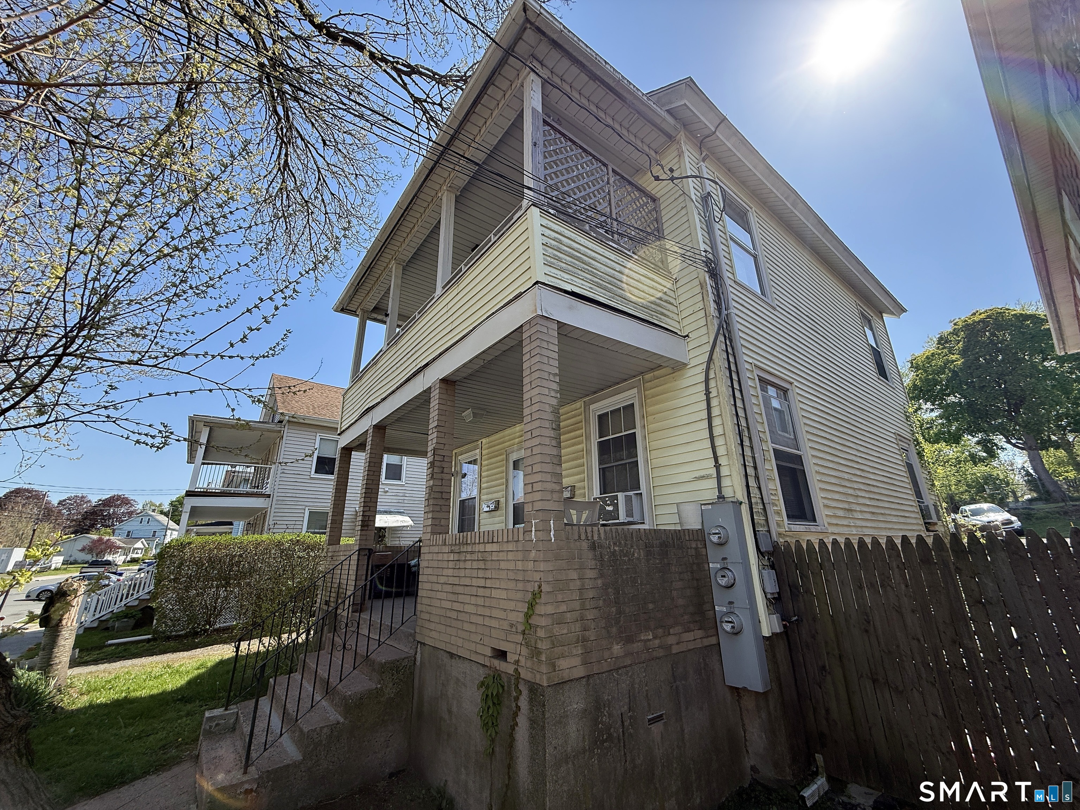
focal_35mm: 14
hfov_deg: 102.1
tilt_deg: +22.4
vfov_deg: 85.7
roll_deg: +1.6
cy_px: 405
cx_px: 540
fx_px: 437
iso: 50
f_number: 2.2
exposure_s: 1/914
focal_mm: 2.22
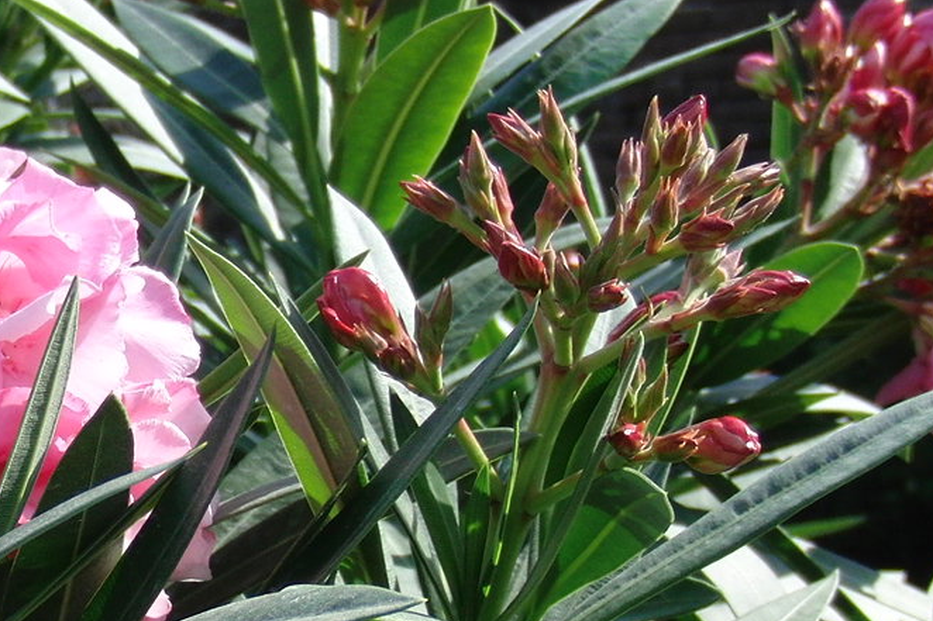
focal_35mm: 93
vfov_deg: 14.6
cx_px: 48
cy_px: 456
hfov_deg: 21.3
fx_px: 2410
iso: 100
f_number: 3.6
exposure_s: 1/640
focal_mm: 6.42
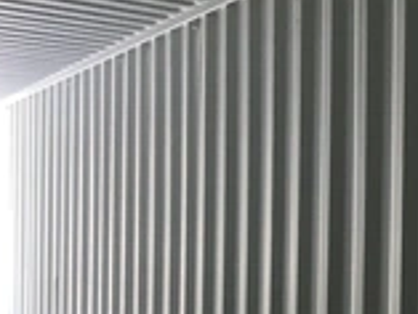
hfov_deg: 24.4
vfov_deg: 19.8
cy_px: 237
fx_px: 894
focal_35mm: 74
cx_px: 471
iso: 500
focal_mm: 3
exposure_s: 1/30
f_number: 1.8
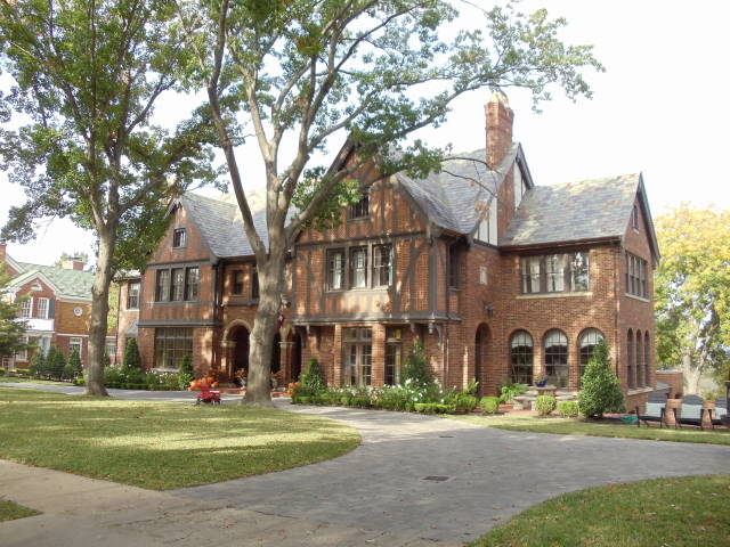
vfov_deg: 32.9
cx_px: 365
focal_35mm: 44
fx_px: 928
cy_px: 274
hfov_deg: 42.9
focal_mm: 6
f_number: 3.5
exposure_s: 1/160
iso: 100
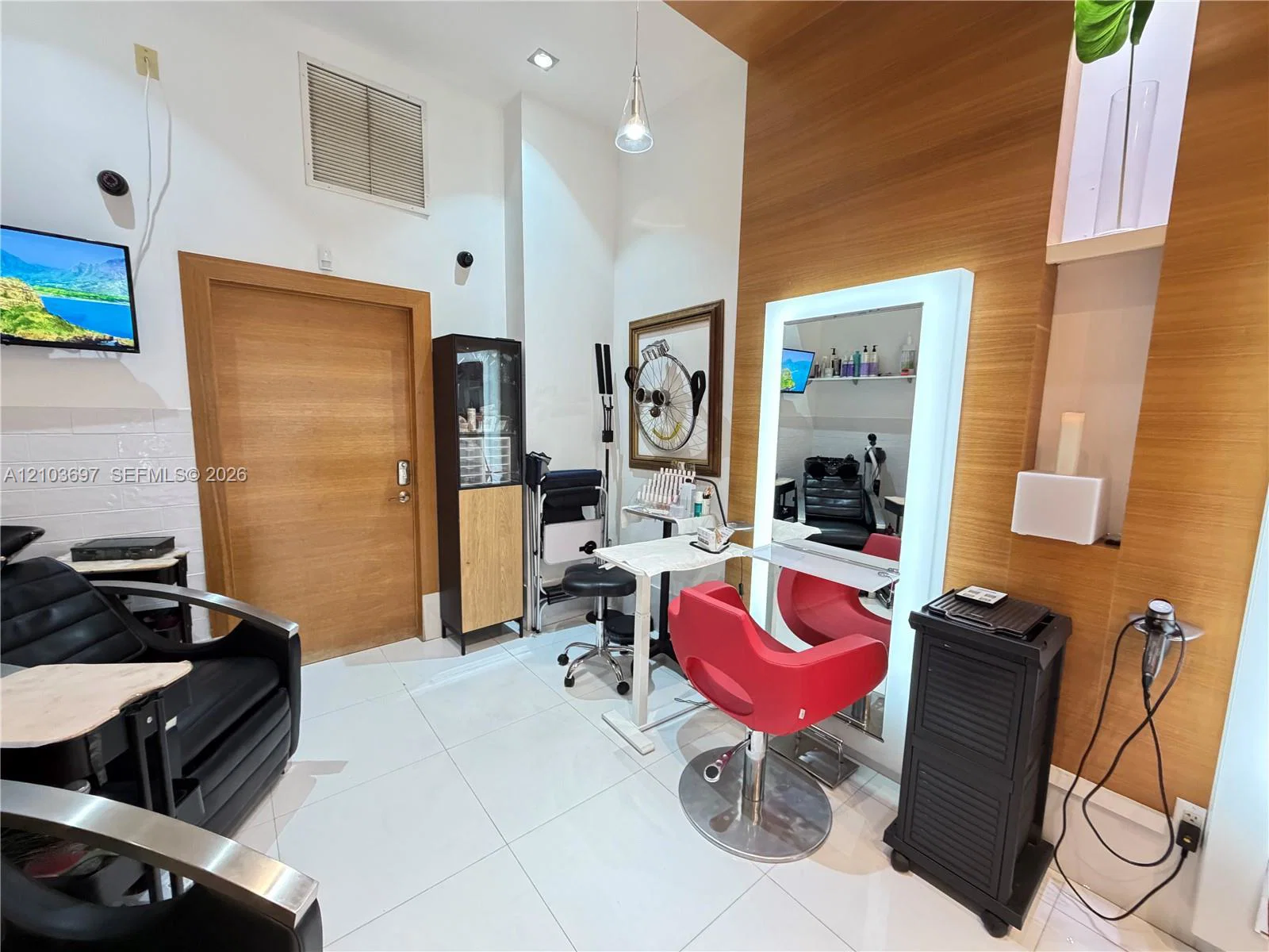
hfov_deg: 102.1
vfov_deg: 85.7
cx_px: 634
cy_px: 476
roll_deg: -0.4
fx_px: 513
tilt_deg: -7.0
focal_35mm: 14
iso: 640
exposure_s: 1/60
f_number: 2.2
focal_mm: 2.22
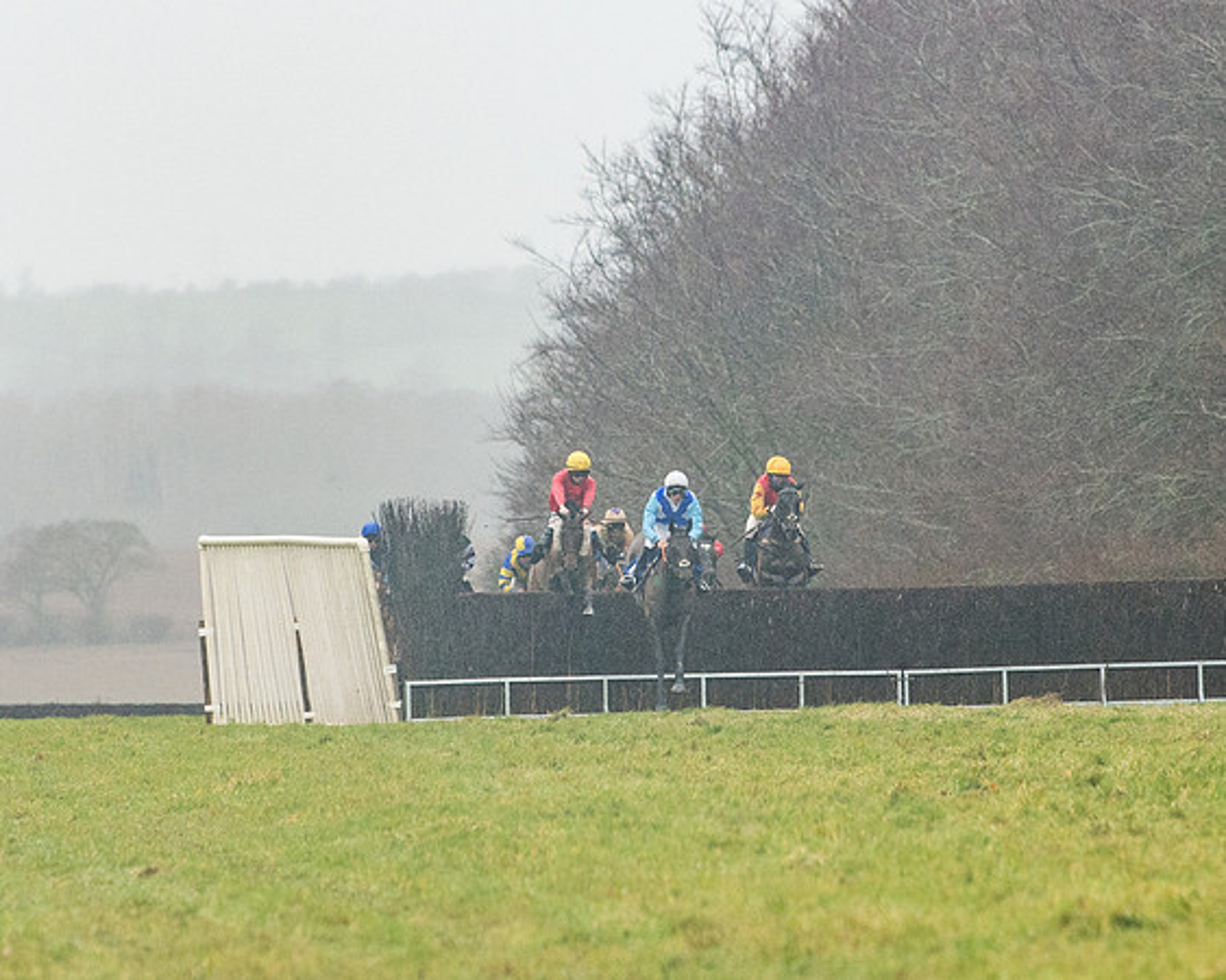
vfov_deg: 3.4
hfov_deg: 4.3
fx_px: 16341
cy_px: 441
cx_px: 628
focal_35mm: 451
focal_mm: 200
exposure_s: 1/1000
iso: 1000
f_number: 4.5
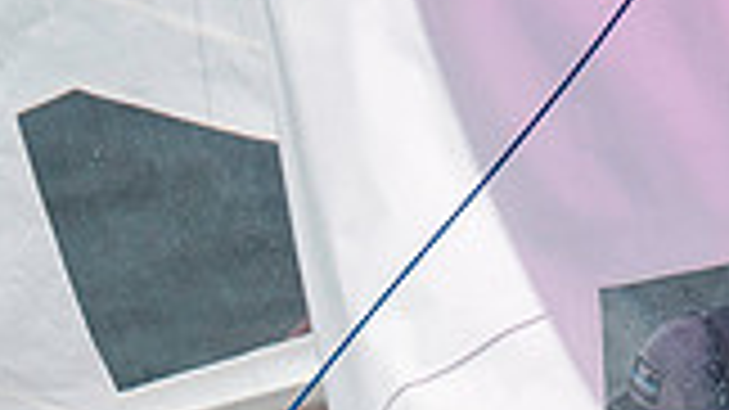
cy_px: 867
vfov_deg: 0.6
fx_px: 39053
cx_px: 34
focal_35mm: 2021
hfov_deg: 1.1
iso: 320
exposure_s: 1/6400
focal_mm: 300
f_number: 5
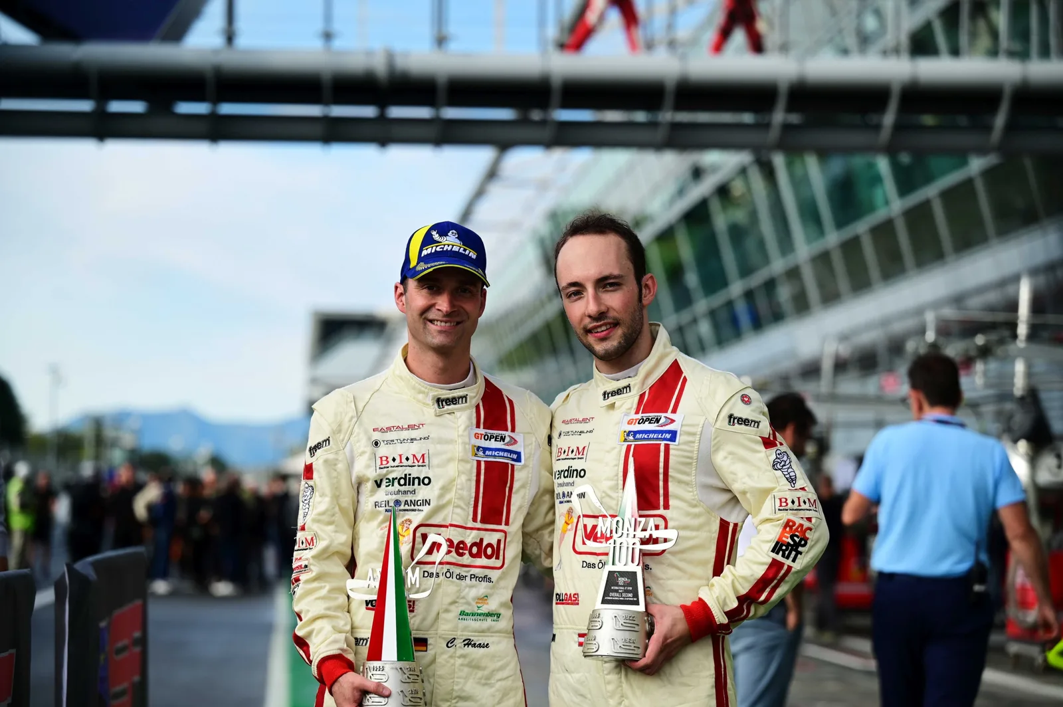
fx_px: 2714
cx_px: 532
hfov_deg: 22.2
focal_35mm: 92
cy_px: 354
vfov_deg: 14.8
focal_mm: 92
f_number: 3.2
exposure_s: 1/1600
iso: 200
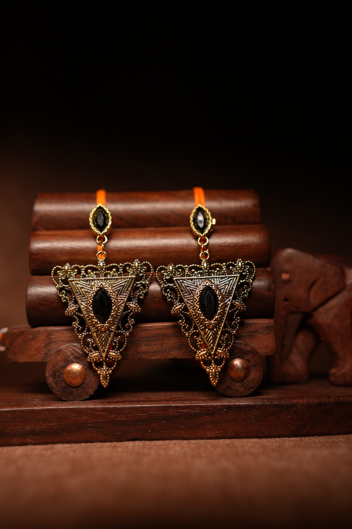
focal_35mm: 36
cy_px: 257
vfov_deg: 53.1
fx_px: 528
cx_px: 180
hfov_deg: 36.9
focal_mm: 35
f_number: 3.2
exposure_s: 1/100
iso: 100
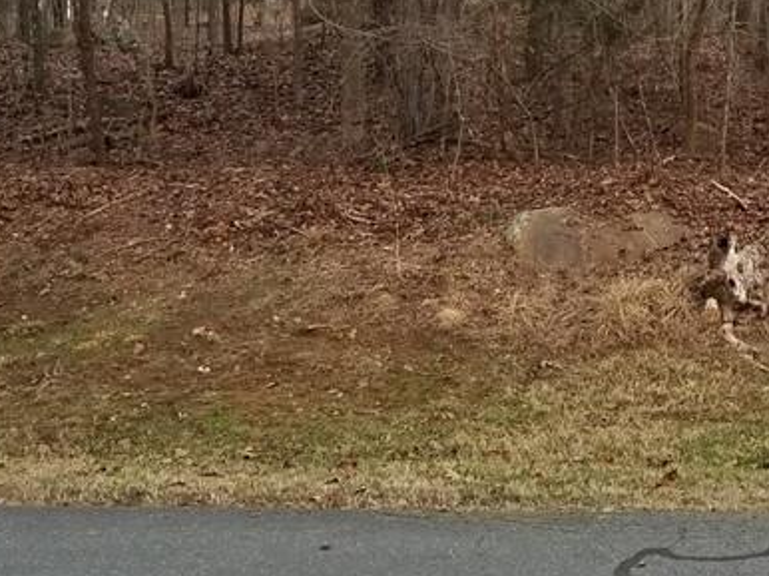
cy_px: 86
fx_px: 1532
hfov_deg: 26.1
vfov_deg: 20.9
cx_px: 835
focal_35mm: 69
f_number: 1.7
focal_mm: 4.25
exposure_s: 1/120
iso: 80
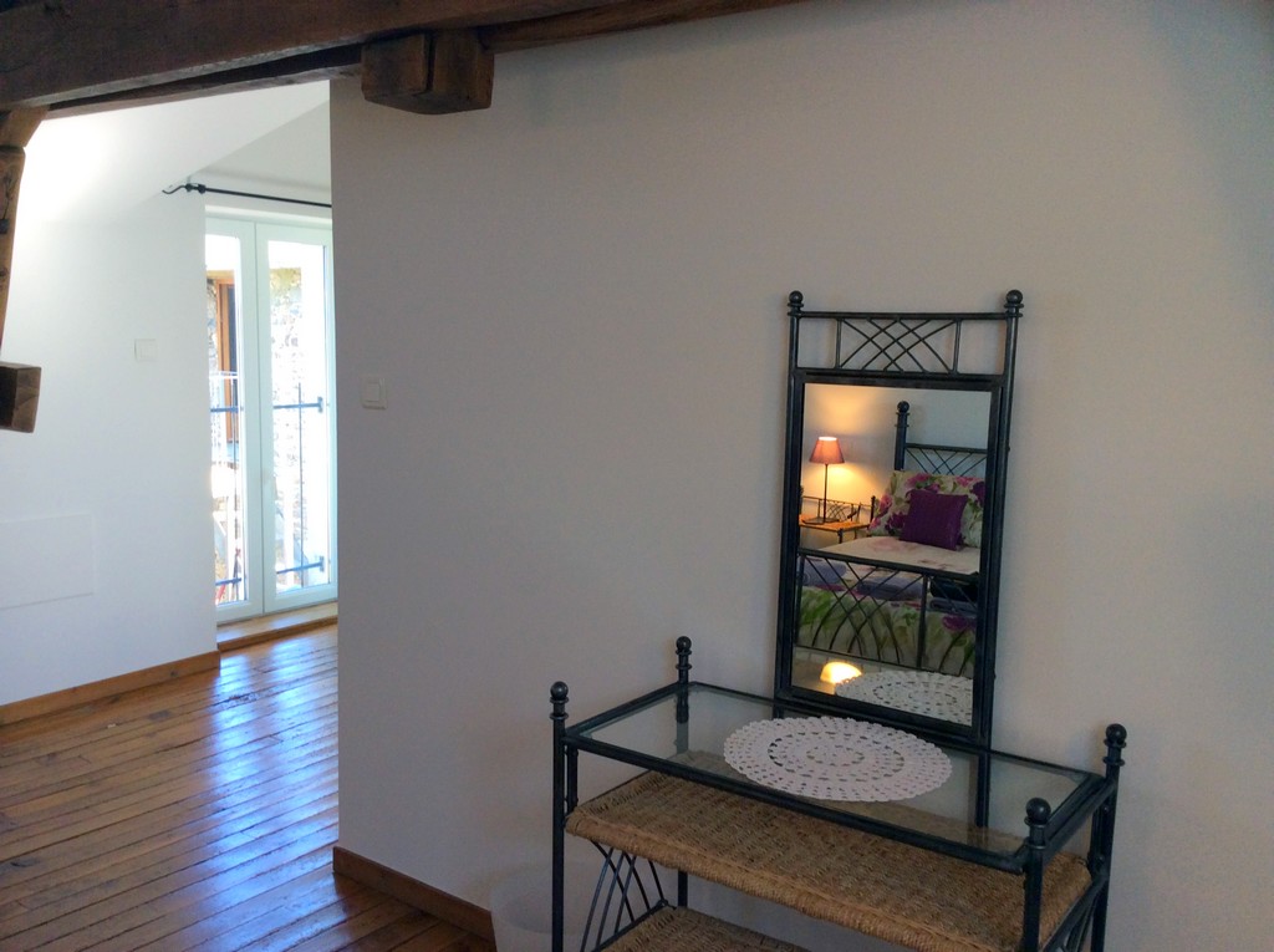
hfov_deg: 56.9
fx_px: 1176
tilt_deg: -9.2
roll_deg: -0.2
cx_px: 637
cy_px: 476
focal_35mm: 32
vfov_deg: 44.1
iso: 50
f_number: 2.4
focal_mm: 3.3
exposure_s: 1/60
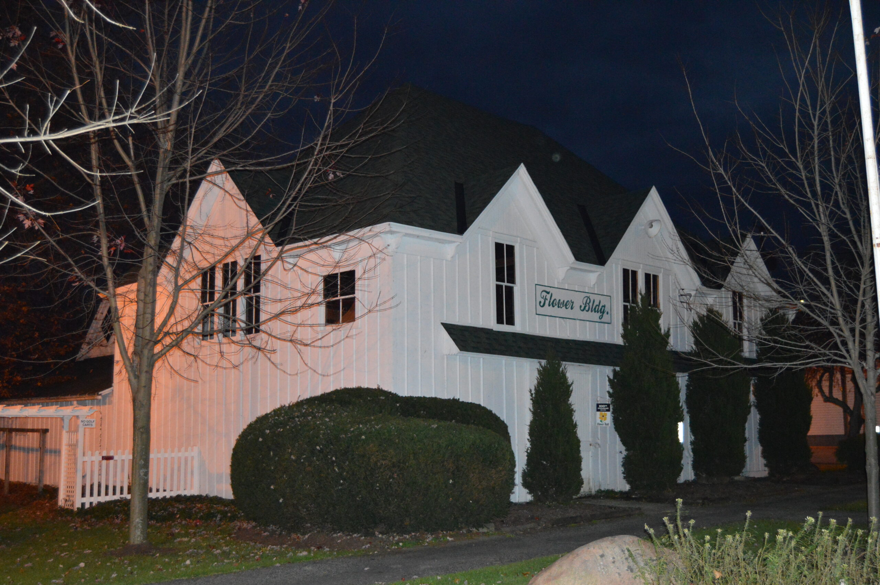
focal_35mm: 39
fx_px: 952
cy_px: 292
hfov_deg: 49.6
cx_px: 440
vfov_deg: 34.1
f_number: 4
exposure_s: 1/60
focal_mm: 26
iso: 3200
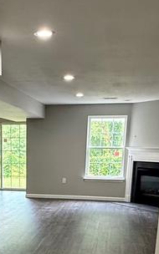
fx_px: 347
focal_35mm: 50
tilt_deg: -14.7
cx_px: 31
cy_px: 236
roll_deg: -1.0
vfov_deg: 37.3
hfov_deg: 25.4
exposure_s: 1/60
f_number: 2.2
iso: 320
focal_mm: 2.22
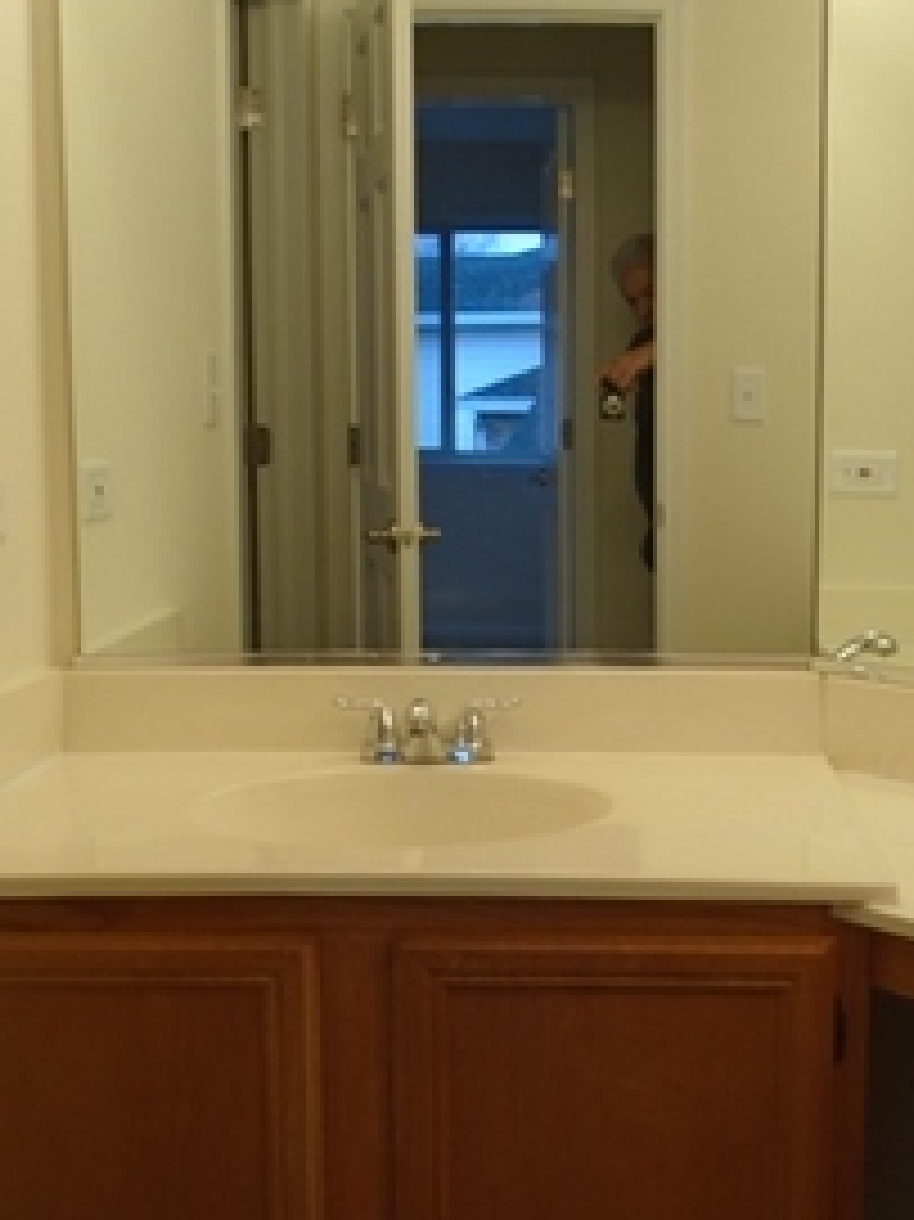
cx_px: 594
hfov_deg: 31.3
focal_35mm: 46
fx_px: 1621
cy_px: 590
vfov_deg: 41.3
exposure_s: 1/40
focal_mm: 4.6
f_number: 3.2
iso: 100
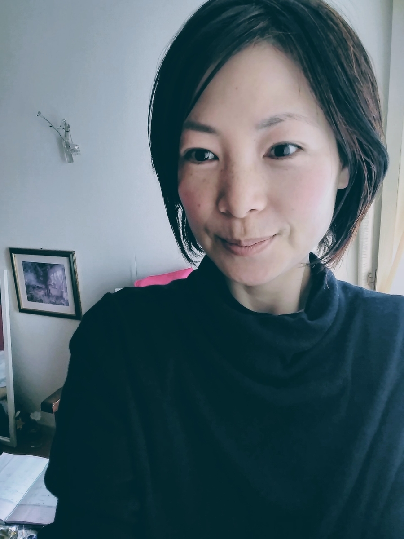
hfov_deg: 53.1
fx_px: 405
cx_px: 202
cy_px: 270
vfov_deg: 67.3
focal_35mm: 26
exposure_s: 1/33
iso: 75
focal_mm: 2.18
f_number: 2.4
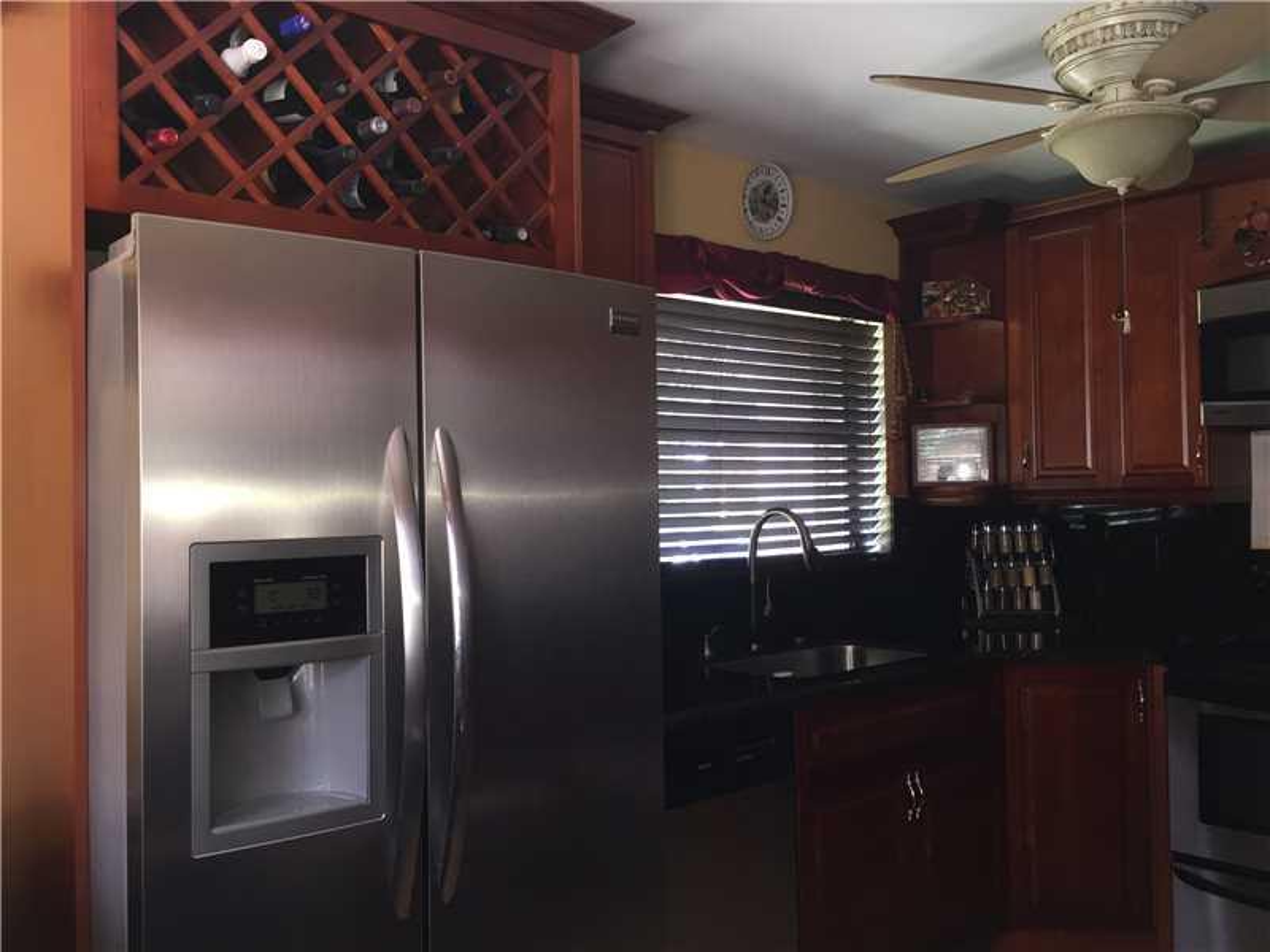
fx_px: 1064
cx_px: 635
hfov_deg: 61.7
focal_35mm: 29
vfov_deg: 48.2
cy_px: 476
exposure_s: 1/30
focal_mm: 4.15
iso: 80
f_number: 2.2
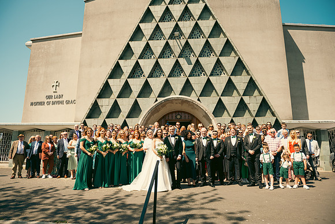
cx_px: 168
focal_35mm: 24
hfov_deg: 73.7
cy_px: 112
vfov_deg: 53.2
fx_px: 223
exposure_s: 1/1000
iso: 100
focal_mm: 24
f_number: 3.5
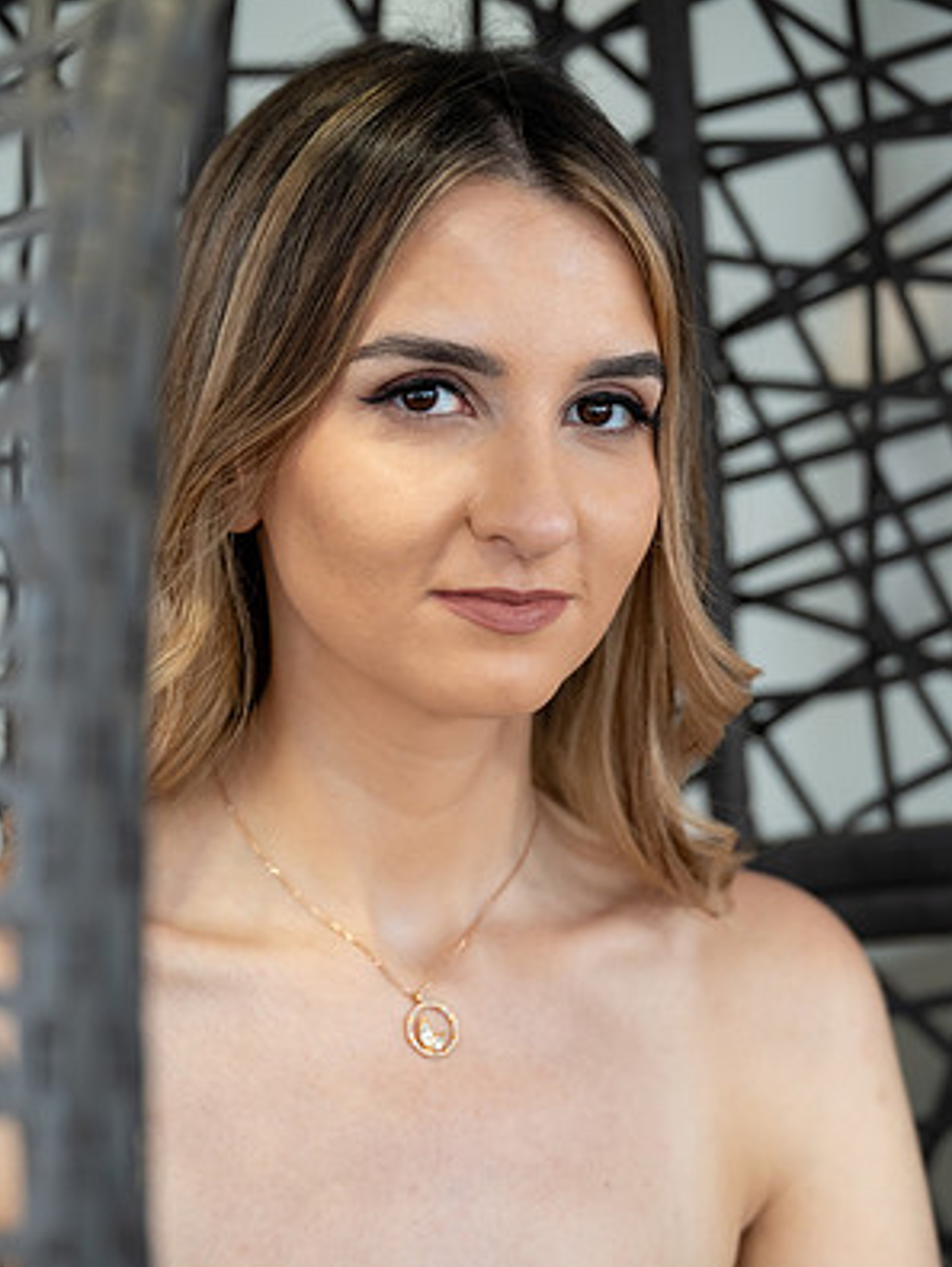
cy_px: 702
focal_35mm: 116
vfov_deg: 17.0
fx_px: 4247
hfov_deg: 12.8
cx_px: 478
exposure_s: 1/400
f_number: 3.5
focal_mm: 106
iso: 2500
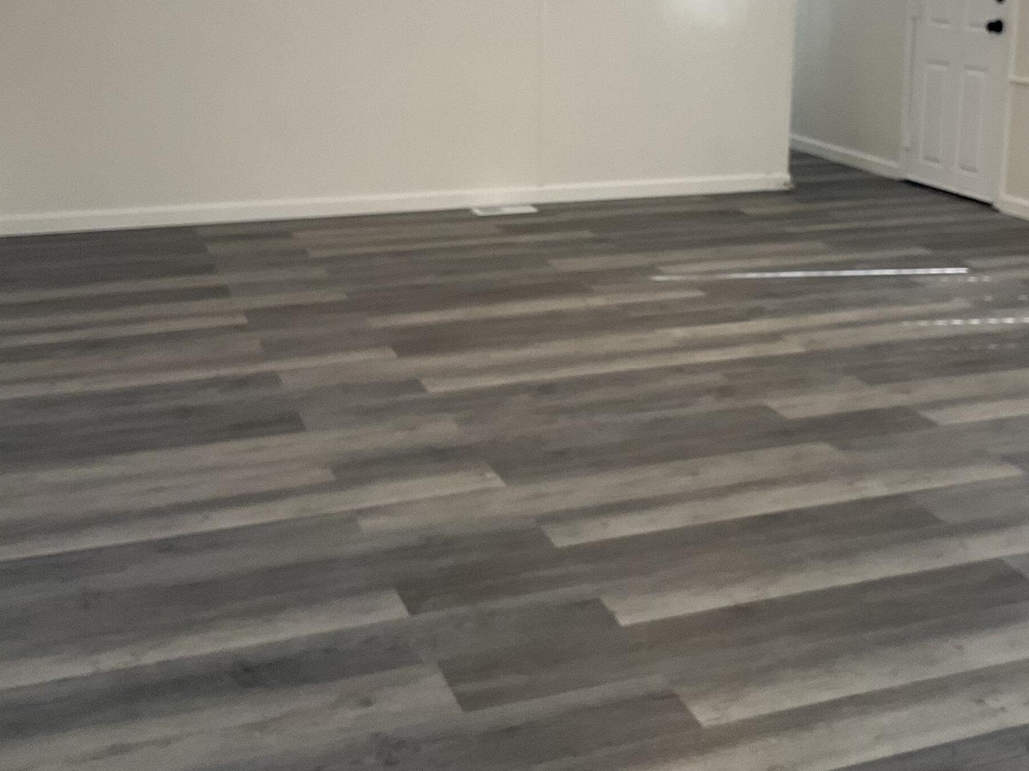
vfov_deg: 29.8
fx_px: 1427
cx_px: 636
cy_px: 205
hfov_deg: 39.4
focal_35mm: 48
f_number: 1.8
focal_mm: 3
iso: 64
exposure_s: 1/60
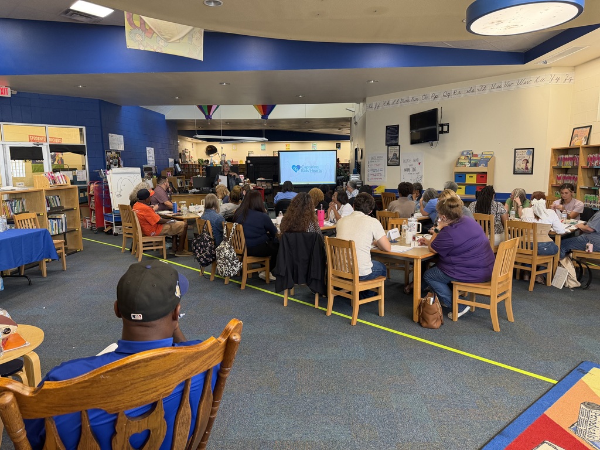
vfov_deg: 56.8
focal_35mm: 24
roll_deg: +0.5
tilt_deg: -7.9
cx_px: 300
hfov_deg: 71.6
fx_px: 416
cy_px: 225
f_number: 1.78
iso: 250
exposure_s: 1/120
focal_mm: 6.76
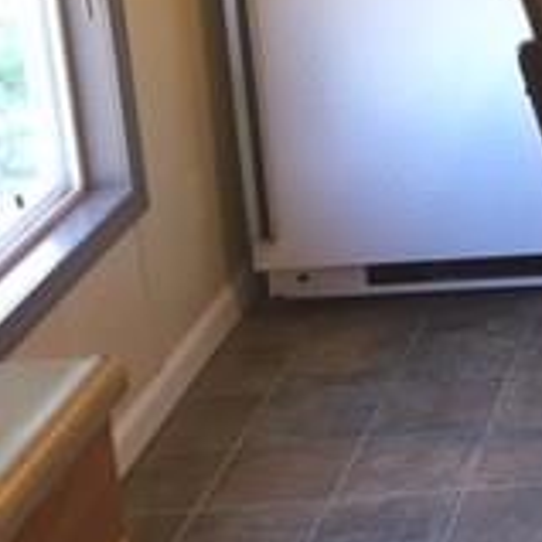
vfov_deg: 16.5
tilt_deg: -13.1
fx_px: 1825
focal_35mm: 103
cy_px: -27
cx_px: 1087
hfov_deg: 14.2
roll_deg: -0.4
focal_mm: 4.15
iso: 50
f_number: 2.2
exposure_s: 1/15
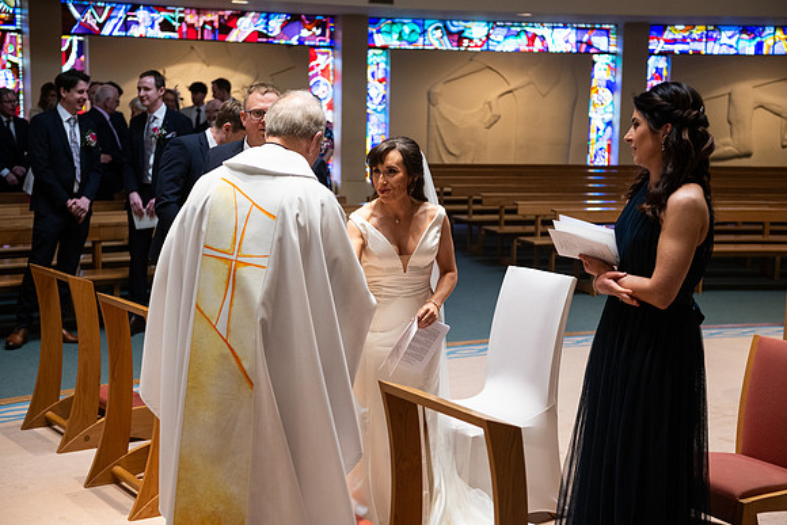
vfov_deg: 24.6
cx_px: 394
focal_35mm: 55
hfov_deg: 36.2
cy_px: 262
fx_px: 1203
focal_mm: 55
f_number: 3.5
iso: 1000
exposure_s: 1/160
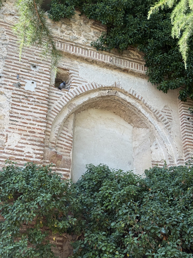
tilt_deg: +29.3
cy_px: 129
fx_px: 357
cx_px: 96
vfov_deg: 39.7
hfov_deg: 30.3
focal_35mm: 48
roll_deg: +0.0
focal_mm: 6.76
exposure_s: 1/906
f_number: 1.78
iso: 80
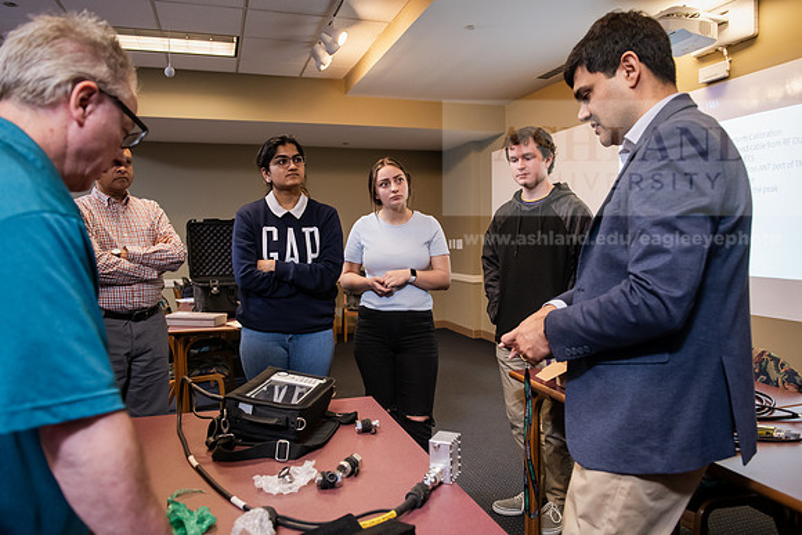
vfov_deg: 48.0
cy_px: 268
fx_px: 602
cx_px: 401
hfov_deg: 67.4
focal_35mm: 27
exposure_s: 1/160
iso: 1600
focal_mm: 27
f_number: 4
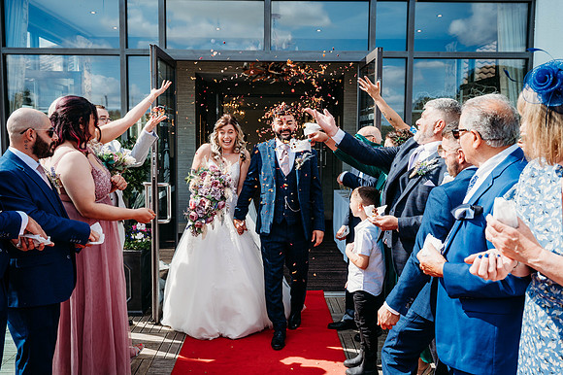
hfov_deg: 55.8
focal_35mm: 34
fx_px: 531
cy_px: 188
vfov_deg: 38.8
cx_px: 282
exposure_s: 1/800
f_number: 5
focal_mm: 34
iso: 200
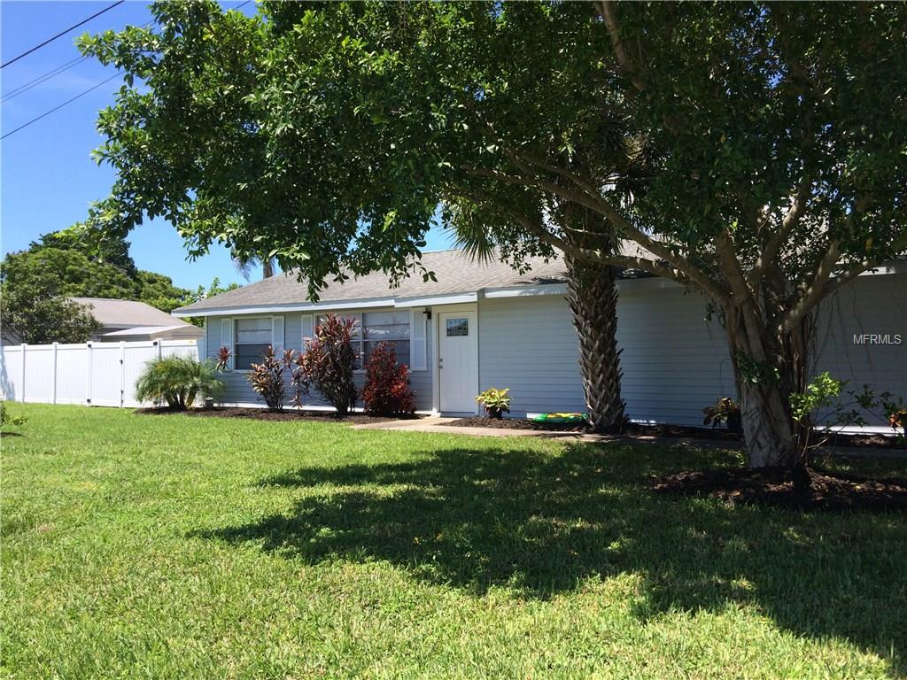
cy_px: 340
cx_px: 454
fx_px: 760
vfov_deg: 48.2
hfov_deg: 61.7
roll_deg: -0.2
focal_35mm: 29
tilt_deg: -0.6
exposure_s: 1/1208
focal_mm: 4.15
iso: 32
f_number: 2.2
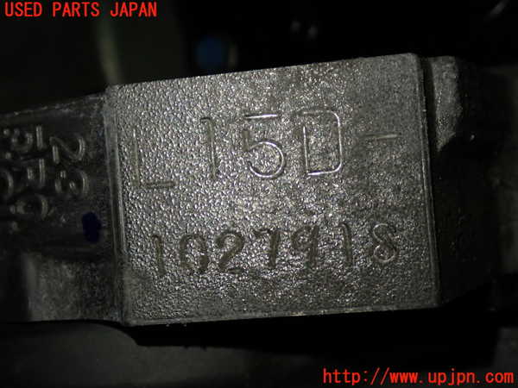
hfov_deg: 40.4
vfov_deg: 30.9
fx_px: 703
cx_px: 259
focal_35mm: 47
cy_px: 194
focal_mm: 8.4
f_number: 3.1
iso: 125
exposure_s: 1/100
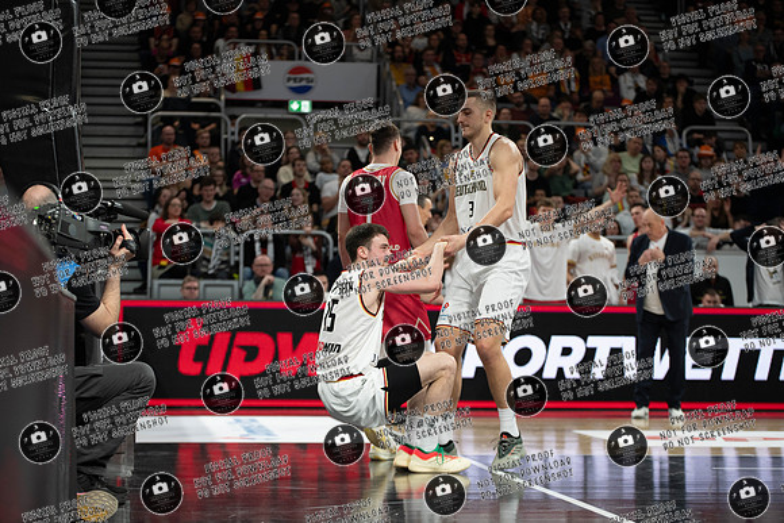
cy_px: 262
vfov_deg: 15.1
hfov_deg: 22.4
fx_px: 1977
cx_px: 407
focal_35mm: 91
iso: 1000
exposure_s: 1/800
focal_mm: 85
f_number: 2.8
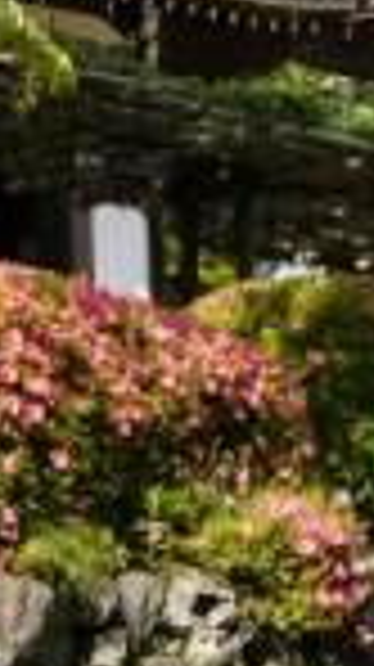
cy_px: 76
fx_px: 2103
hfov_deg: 9.9
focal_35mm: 119
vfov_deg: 17.8
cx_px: -126
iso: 160
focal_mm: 18
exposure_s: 1/200
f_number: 6.3
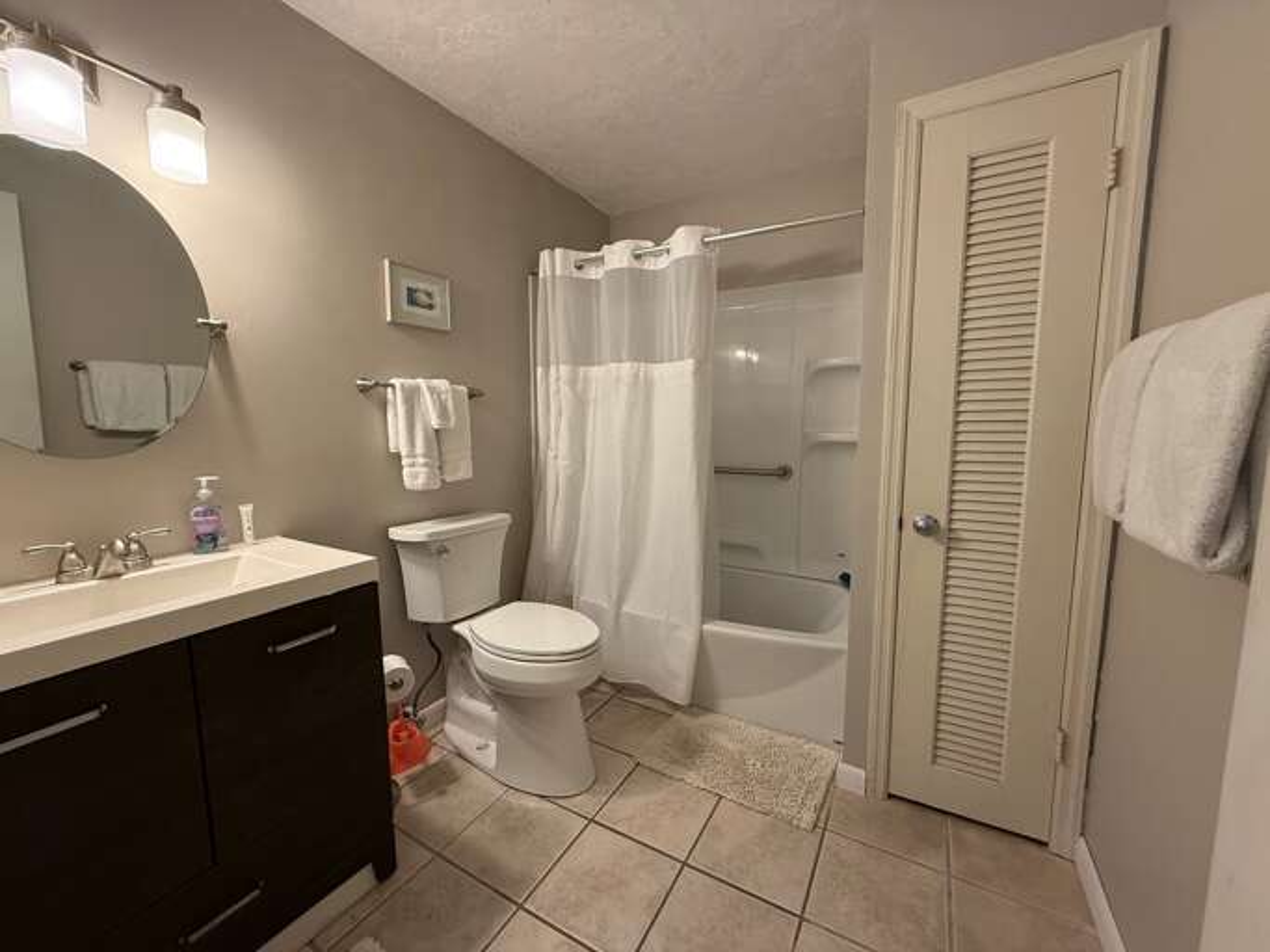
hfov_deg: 102.1
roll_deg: +0.4
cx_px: 635
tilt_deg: -6.2
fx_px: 514
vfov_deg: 85.7
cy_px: 476
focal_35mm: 14
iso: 200
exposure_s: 1/60
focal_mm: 2.22
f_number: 2.2
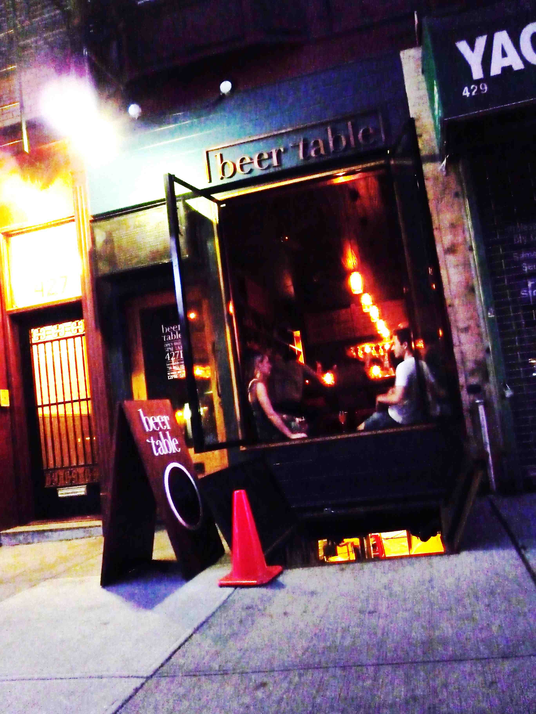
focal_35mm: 30
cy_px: 357
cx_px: 268
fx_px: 619
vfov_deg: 60.0
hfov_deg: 46.8
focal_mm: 5.2
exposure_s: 1/8
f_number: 3.3
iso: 800
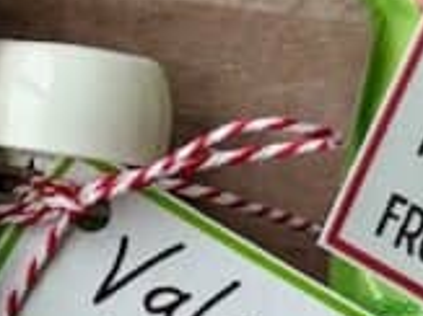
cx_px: -215
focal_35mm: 151
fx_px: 1844
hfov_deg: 12.4
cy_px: 269
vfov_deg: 9.8
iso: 64
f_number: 1.78
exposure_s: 1/227
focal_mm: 6.86
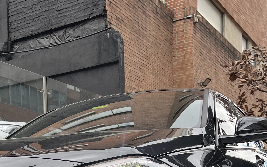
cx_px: 58
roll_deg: +0.8
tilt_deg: -0.5
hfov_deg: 31.7
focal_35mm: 63
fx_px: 458
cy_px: 228
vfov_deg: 18.9
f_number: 1.6
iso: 50
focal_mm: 5.1
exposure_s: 1/649
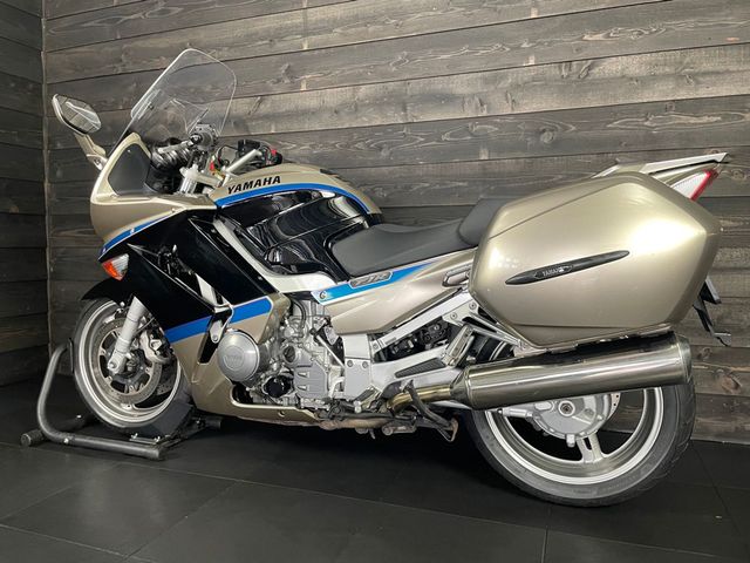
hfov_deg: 67.3
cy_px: 282
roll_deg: +0.5
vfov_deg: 53.1
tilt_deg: -3.1
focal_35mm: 26
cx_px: 375
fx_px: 563
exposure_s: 1/50
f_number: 1.6
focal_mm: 4.2
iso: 160
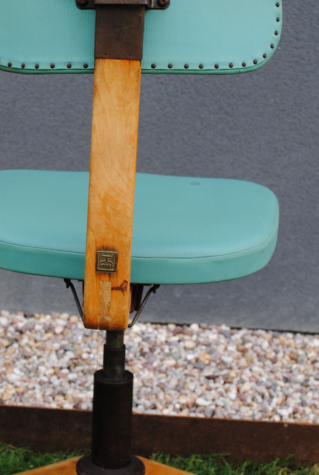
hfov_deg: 17.1
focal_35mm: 80
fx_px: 1058
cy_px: 278
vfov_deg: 25.3
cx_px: 108
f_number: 5.6
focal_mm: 28
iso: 110
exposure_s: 1/125
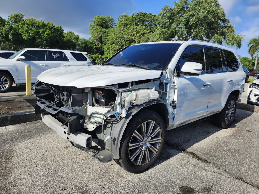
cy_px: 97
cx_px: 130
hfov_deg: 73.9
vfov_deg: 58.9
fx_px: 172
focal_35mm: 23
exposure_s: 1/1465
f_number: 1.8
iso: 25
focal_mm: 5.54
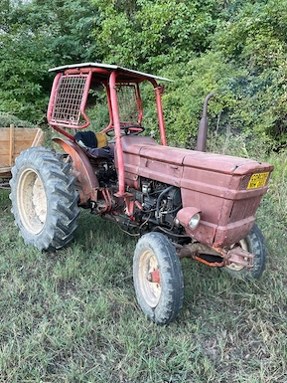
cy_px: 192
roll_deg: -4.3
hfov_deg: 51.4
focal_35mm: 27
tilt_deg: -4.8
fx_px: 298
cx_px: 147
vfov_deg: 65.3
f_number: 1.6
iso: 80
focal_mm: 4.2
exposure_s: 1/121
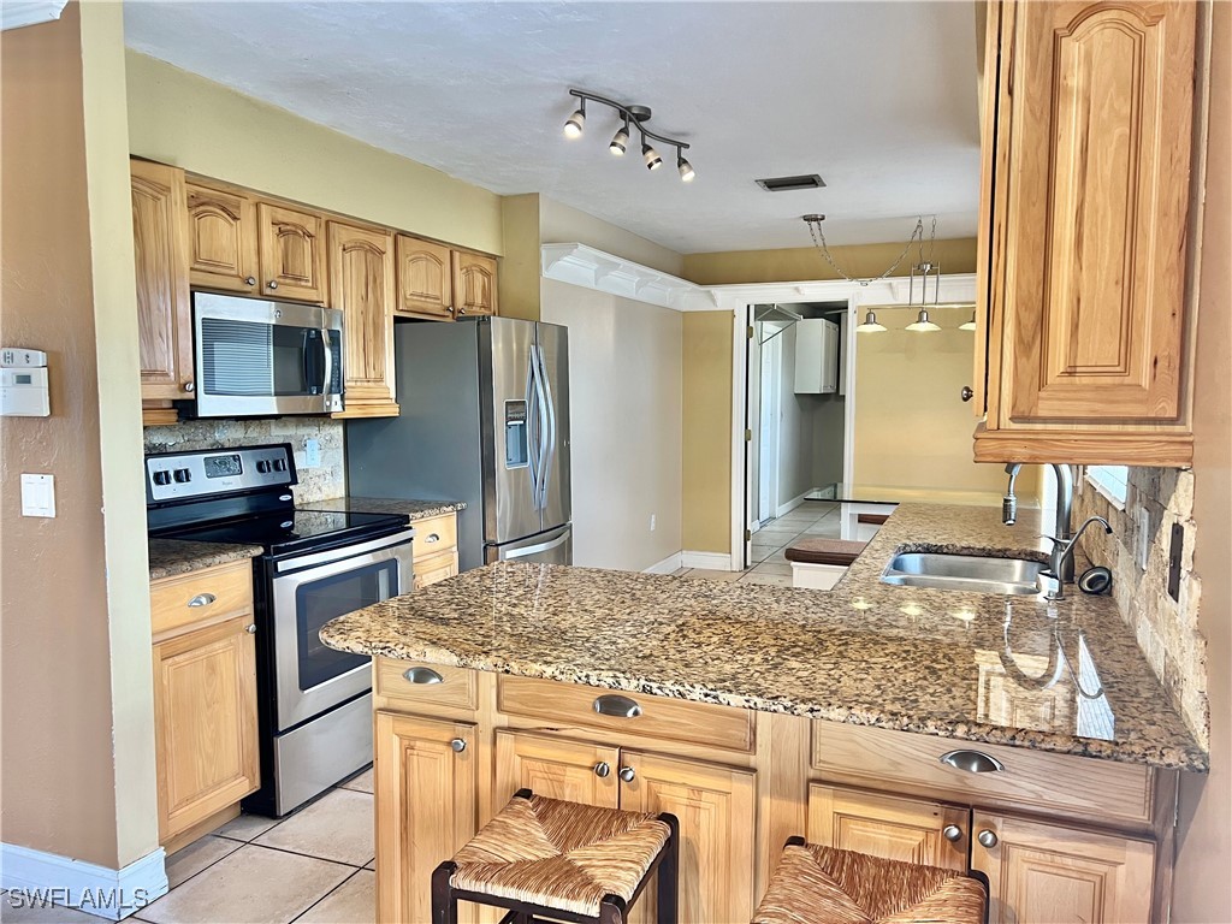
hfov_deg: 67.3
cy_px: 462
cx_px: 616
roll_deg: +0.5
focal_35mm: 26
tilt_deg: -3.9
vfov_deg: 53.1
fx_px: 925
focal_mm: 5.7
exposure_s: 1/60
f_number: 1.5
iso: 80
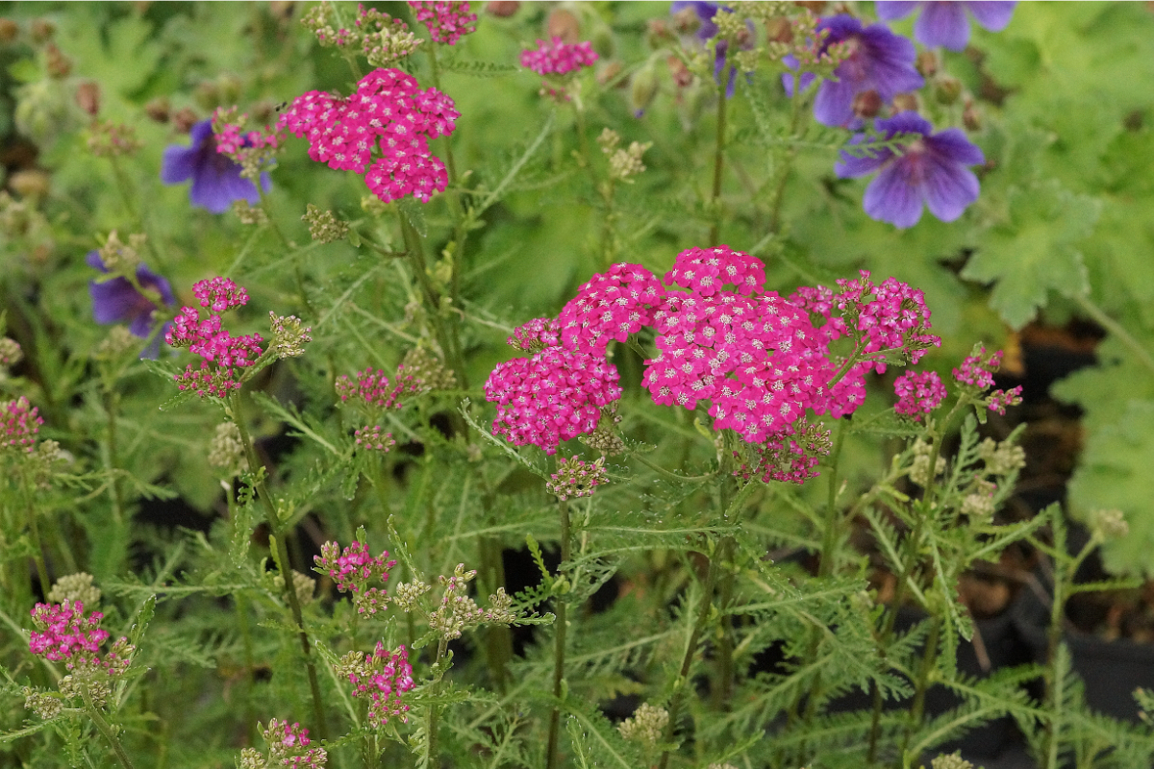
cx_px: 577
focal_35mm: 150
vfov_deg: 9.1
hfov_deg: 13.7
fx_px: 4808
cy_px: 384
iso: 2500
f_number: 9
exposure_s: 1/160
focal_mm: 100
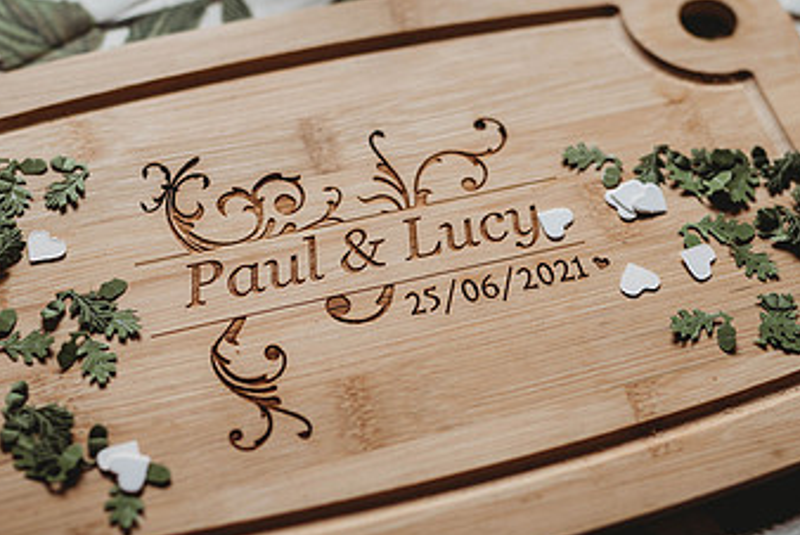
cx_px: 402
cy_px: 266
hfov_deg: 33.4
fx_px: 1334
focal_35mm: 60
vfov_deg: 22.7
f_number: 2.2
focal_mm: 35
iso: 560
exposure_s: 1/160
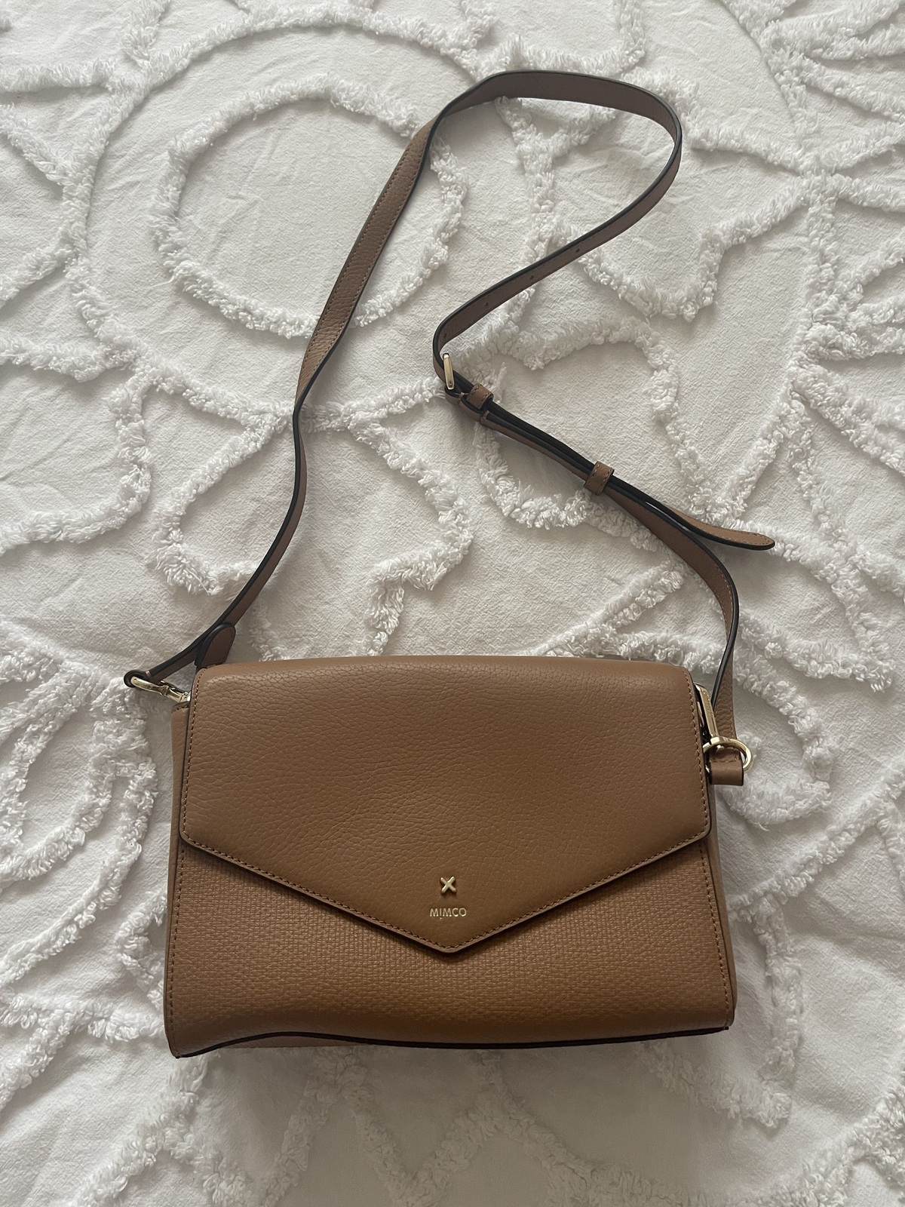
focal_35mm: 25
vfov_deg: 69.4
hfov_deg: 54.9
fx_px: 871
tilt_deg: -77.1
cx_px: 452
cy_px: 604
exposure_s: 1/60
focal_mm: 5.1
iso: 320
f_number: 1.6
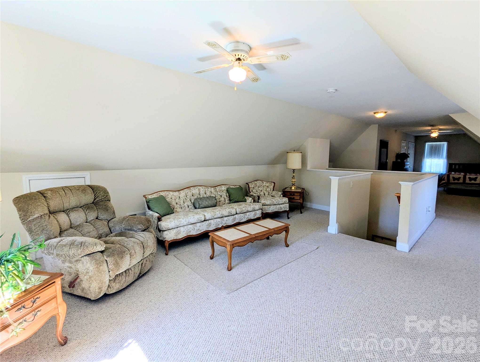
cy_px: 181
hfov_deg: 94.4
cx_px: 240
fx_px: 222
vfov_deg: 78.2
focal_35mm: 16
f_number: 2.2
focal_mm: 2.35
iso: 36
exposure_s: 1/30
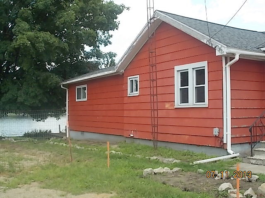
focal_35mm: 44
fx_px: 337
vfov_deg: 32.9
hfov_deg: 42.9
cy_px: 99
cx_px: 132
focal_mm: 7.9
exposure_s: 1/200
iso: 80
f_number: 4.2
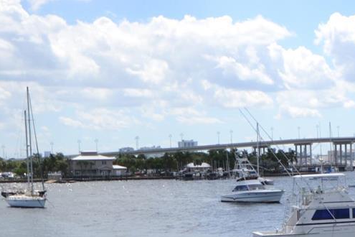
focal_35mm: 97
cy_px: 256
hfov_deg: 20.2
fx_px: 956
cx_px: 377
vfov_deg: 13.8
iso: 100
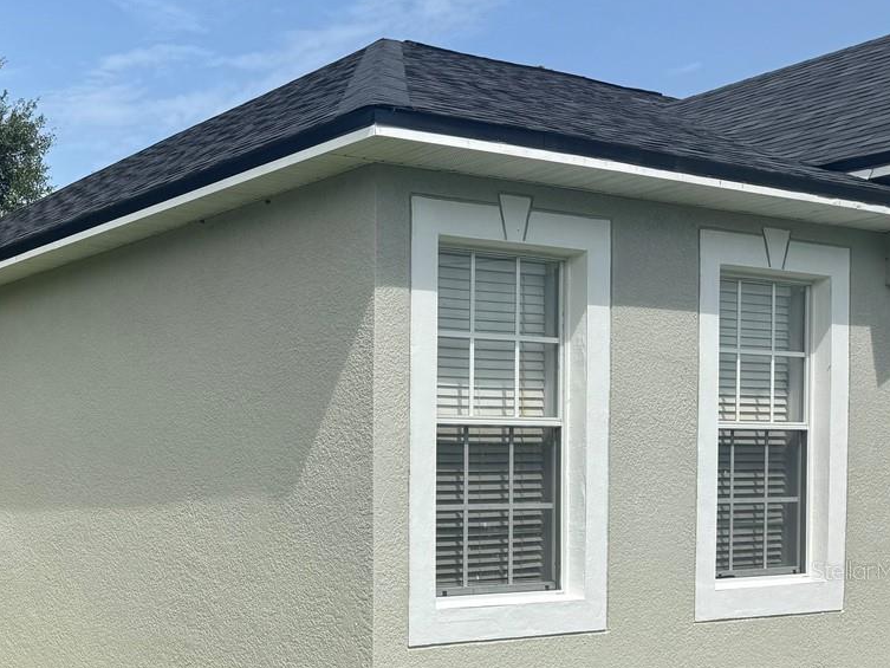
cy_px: 570
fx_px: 1311
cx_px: -22
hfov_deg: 33.8
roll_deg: +1.1
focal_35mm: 51
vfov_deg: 27.8
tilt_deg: -3.4
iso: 80
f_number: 1.78
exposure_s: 1/3597
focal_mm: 6.76
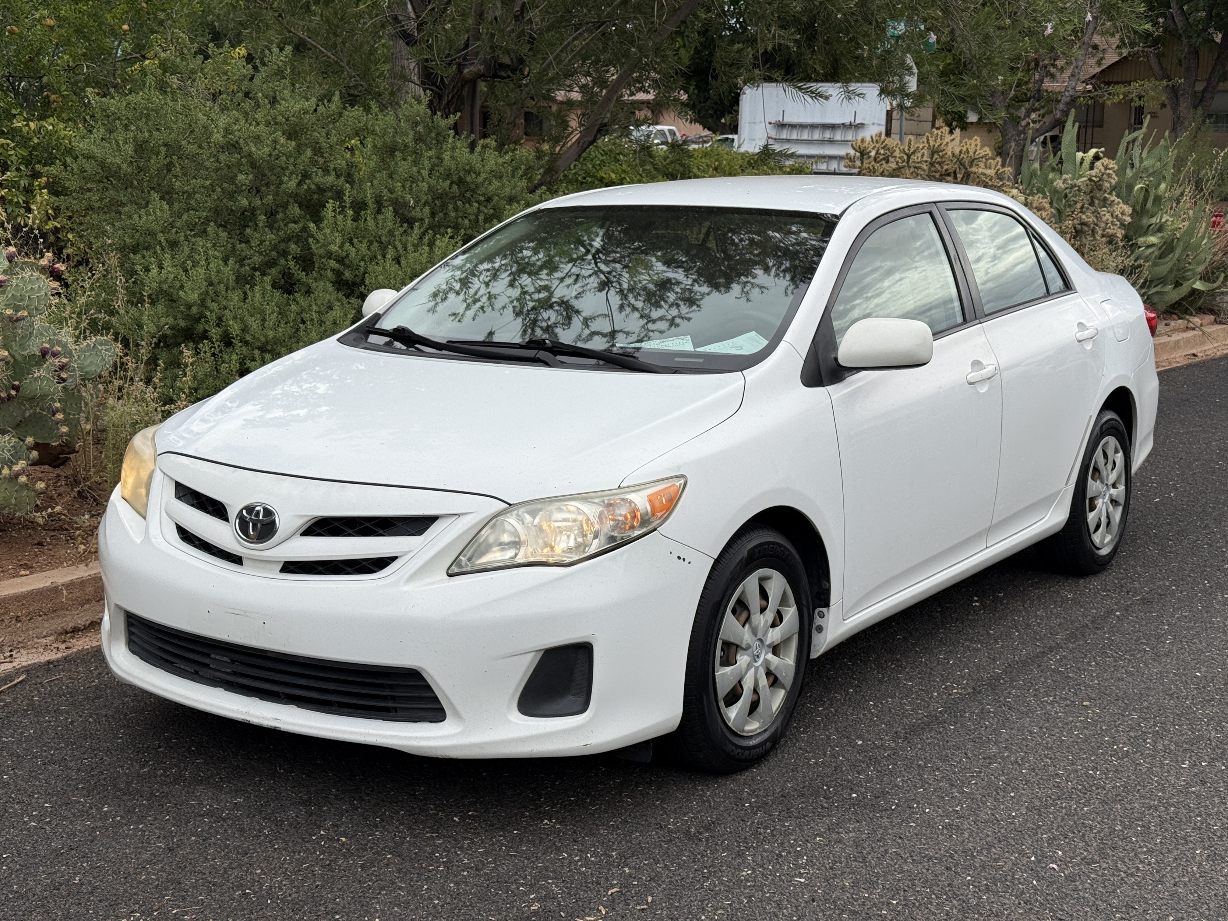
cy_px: 460
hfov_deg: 39.7
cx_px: 614
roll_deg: -0.5
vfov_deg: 30.3
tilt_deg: -10.2
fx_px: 1703
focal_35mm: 48
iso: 64
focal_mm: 6.76
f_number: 1.78
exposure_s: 1/3704
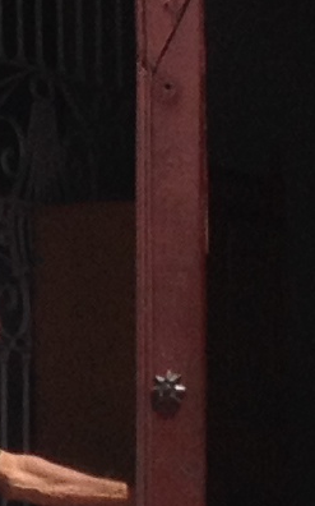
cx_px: -200
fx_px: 4209
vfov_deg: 6.9
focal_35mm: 306
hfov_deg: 4.3
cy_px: 248
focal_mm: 4.28
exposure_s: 1/1727
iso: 50
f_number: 2.4
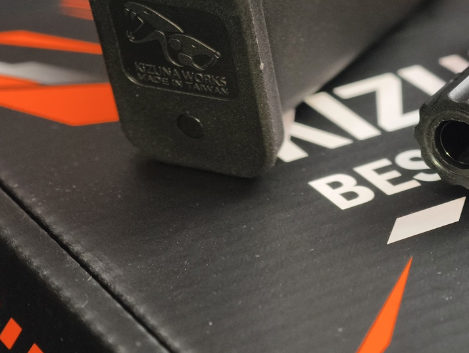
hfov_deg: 13.7
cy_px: 68
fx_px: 1940
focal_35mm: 143
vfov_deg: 10.4
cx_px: 345
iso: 879
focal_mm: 22.48
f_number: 2.67
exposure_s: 1/17.1
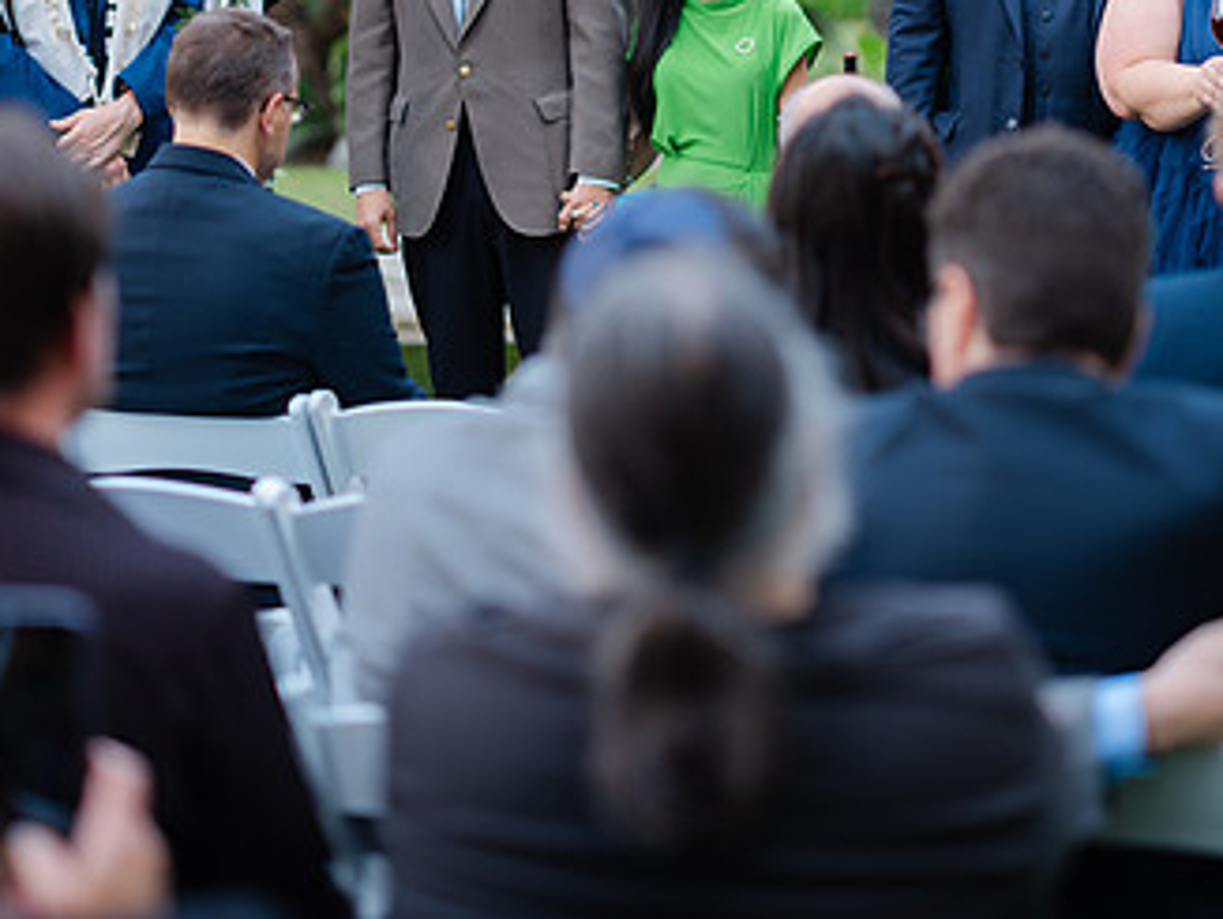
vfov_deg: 13.2
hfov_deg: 17.6
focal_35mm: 112
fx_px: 3960
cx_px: 672
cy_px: 167
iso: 80
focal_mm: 80
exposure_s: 1/160
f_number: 1.7
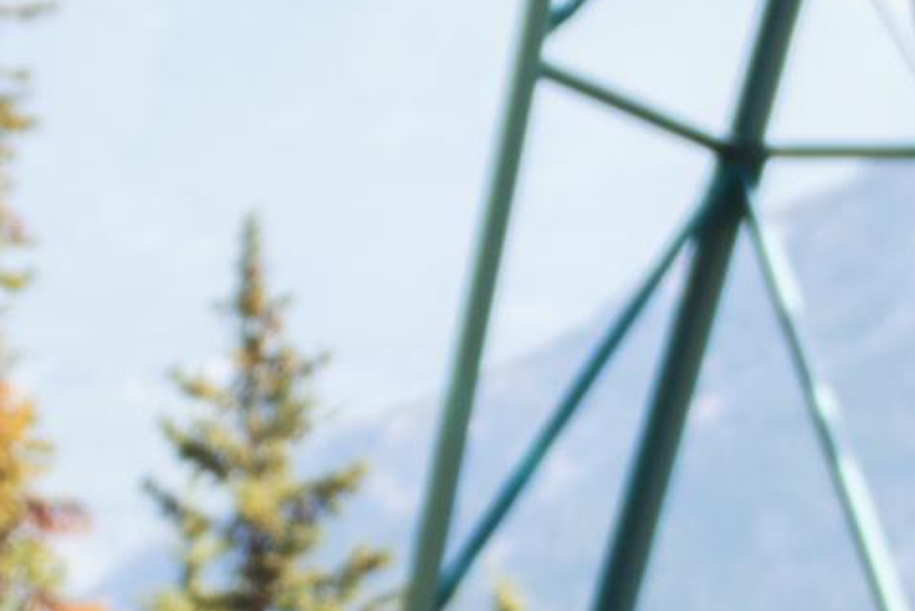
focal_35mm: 193
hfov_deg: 10.7
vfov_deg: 7.1
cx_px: 551
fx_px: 4907
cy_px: 391
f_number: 4
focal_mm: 36
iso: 200
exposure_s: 1/200
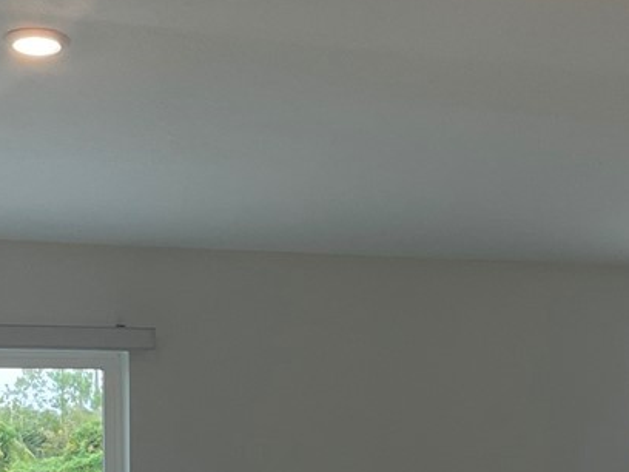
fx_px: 1853
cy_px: 409
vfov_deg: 14.4
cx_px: 624
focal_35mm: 102
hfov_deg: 18.8
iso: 50
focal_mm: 4.2
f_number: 1.6
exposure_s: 1/120
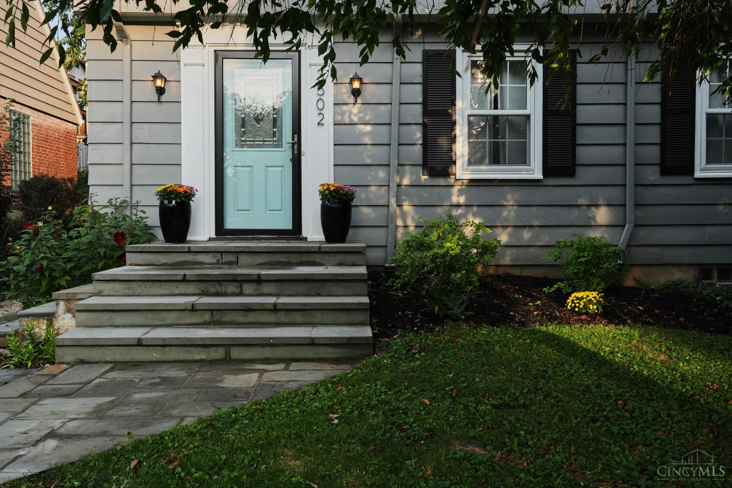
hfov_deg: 54.4
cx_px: 366
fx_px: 712
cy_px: 244
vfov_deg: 37.9
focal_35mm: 35
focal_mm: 35
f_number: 11
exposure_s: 1/100
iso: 800
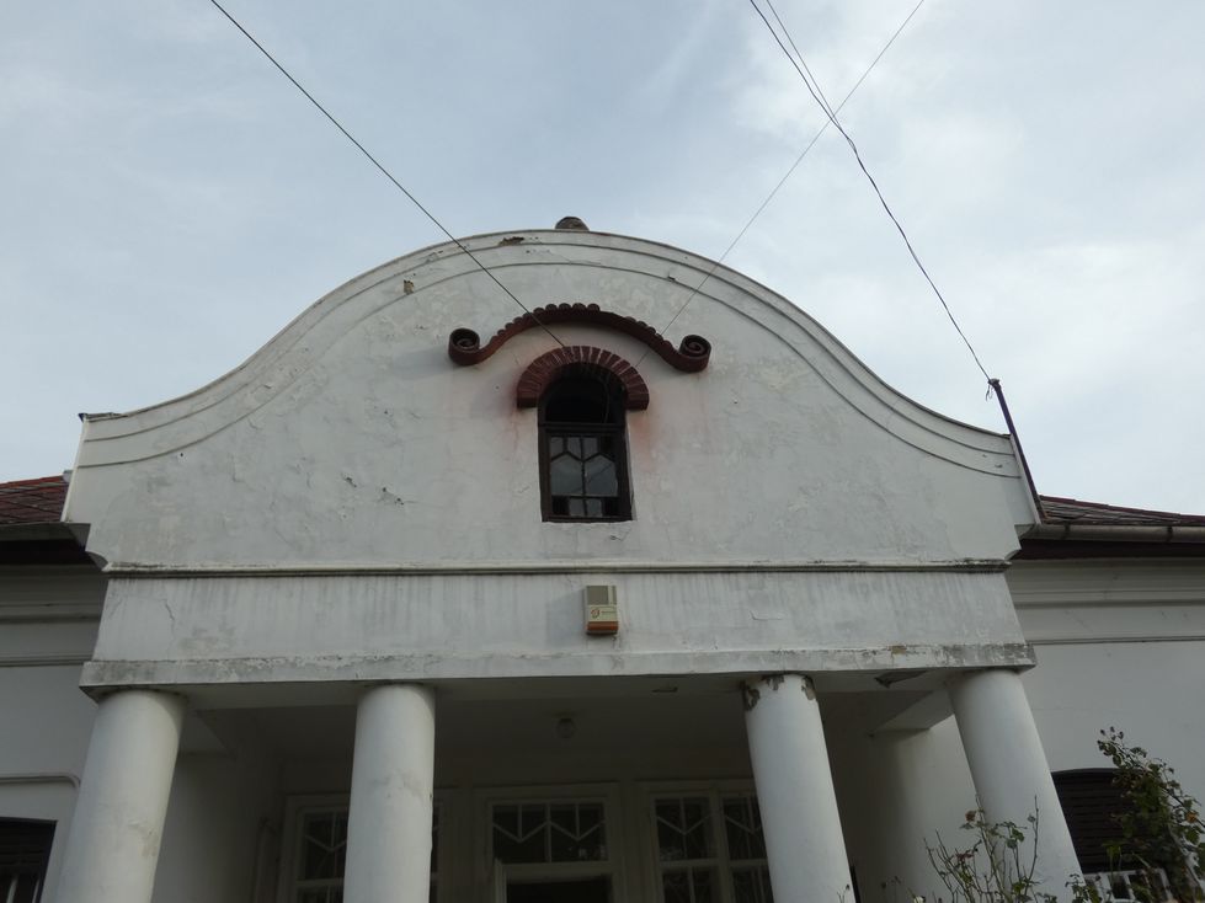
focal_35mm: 26
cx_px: 602
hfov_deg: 67.3
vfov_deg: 53.1
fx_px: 905
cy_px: 452
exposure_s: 1/800
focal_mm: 4.6
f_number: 3.1
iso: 80
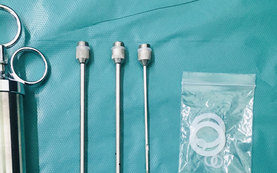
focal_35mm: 52
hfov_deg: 38.8
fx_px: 393
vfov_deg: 23.5
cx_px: 116
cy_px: 184
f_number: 2.2
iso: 100
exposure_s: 1/10
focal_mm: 4.15
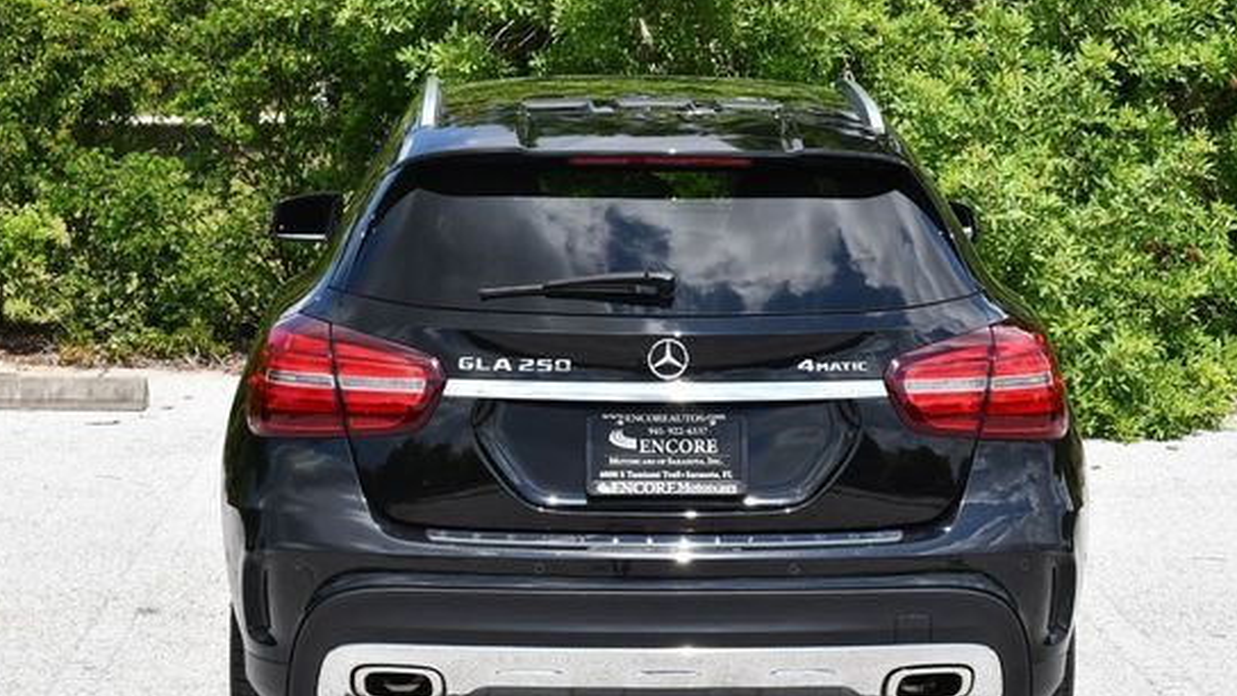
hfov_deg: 26.8
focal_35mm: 79
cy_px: 457
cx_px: 659
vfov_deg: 15.3
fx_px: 2591
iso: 140
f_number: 8
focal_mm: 32
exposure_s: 1/250
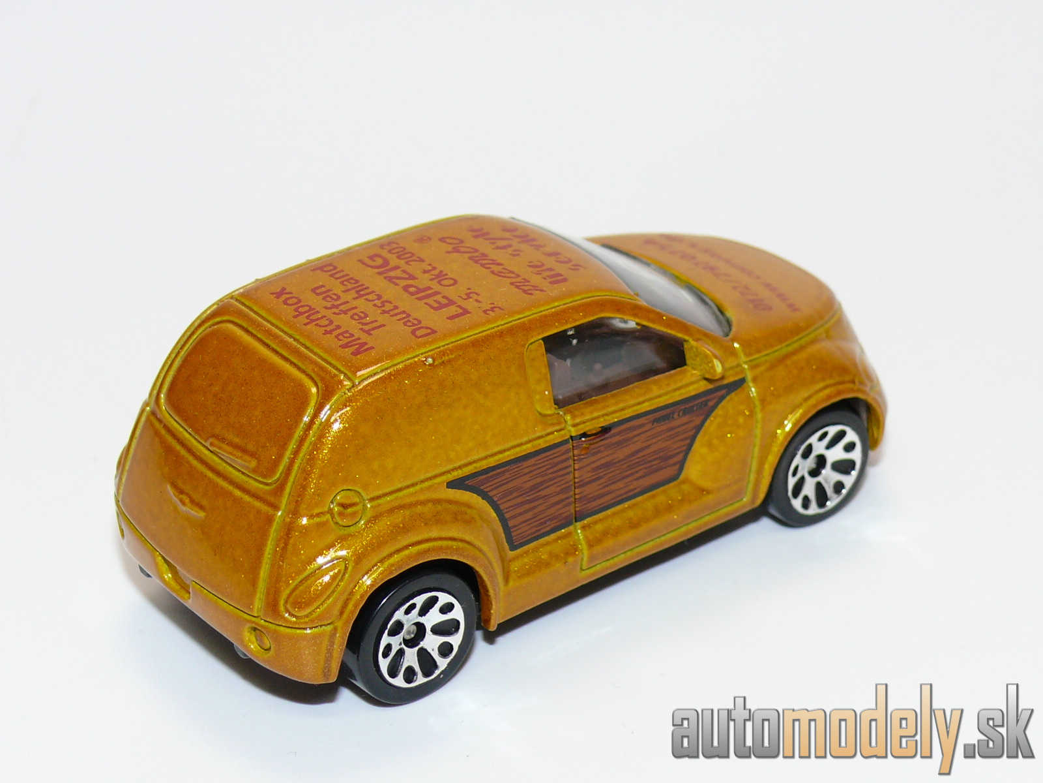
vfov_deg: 14.1
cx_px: 522
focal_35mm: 105
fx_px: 3164
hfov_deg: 18.7
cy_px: 392
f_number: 4
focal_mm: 13.7
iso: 100
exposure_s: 1/30
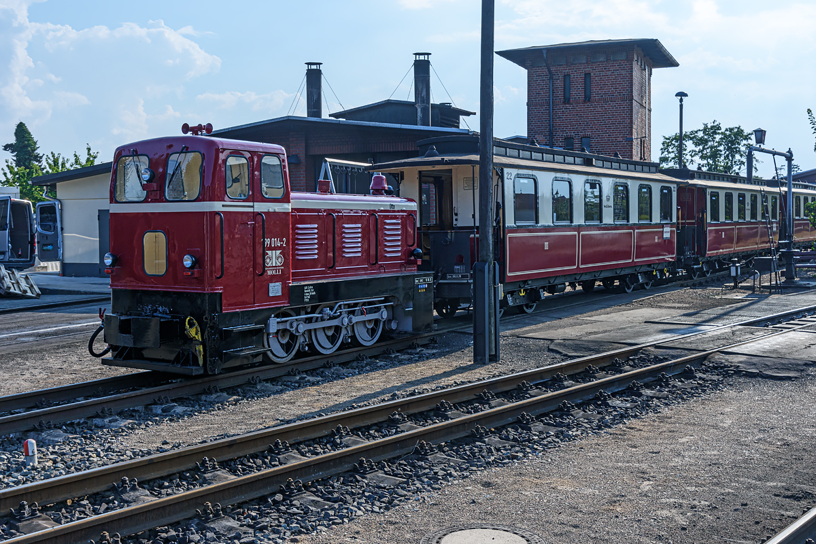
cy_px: 272
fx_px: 850
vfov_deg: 35.5
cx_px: 408
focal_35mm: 38
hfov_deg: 51.3
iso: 100
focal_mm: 25
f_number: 8
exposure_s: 1/400
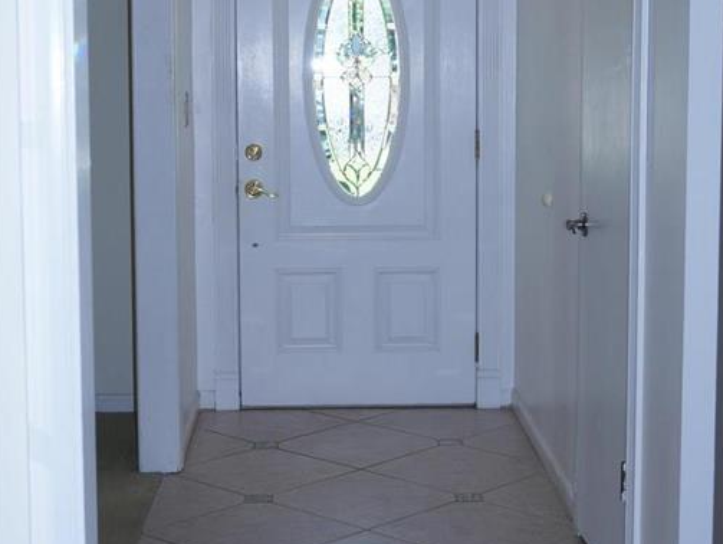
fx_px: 1379
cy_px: 217
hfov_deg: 29.4
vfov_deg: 22.2
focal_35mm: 66
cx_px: 359
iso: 100
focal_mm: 30
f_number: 4.5
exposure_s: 1/60
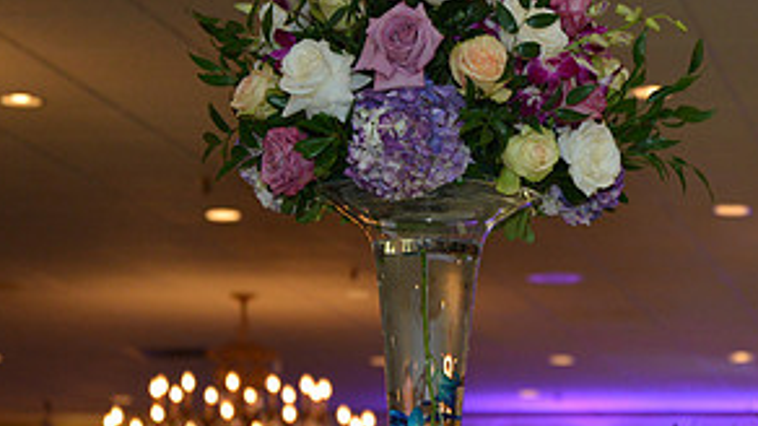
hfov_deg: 12.1
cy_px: 209
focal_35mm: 177
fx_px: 3556
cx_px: 675
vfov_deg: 6.9
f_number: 4.5
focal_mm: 85
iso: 1600
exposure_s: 1/200
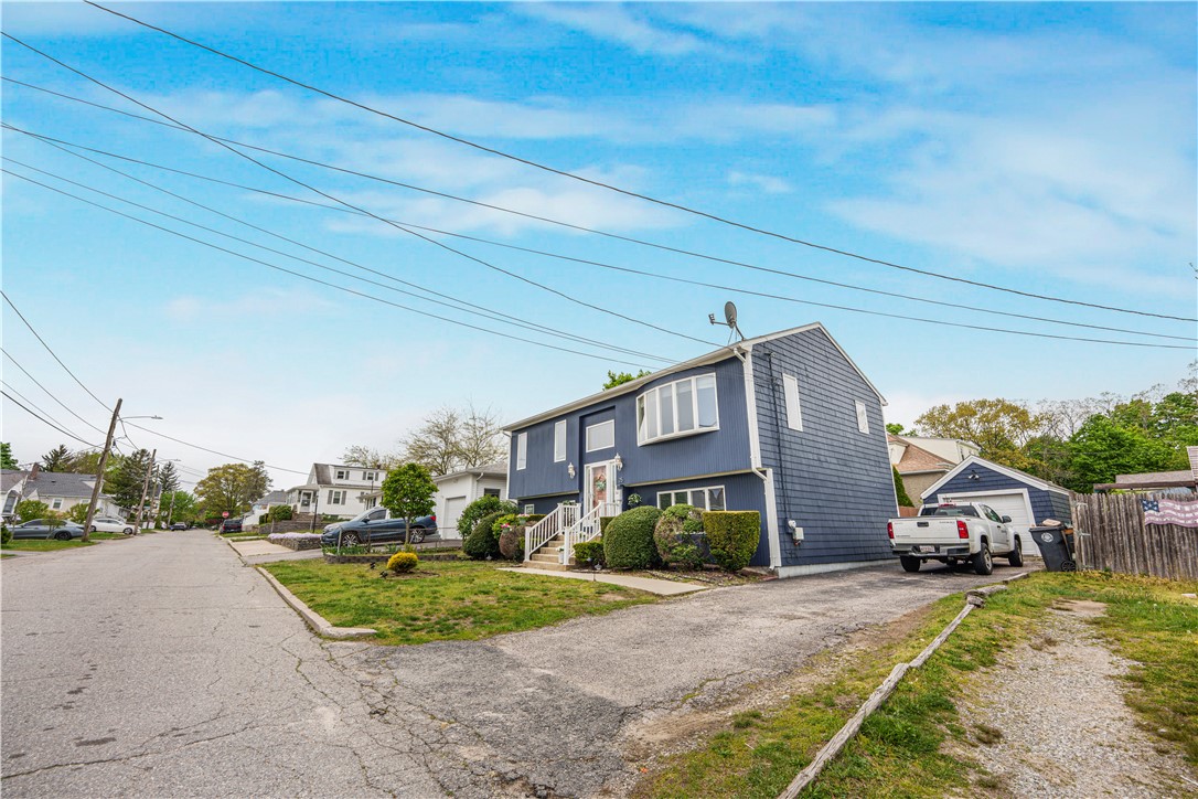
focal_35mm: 14
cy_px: 400
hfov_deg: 104.3
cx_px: 599
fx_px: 466
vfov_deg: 81.2
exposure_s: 1/500
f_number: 9.5
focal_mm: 14
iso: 100
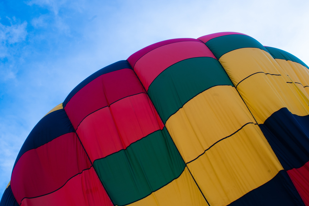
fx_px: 459
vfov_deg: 25.3
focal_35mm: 54
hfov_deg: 37.2
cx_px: 154
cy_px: 104
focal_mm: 35
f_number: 13
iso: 400
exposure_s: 1/250
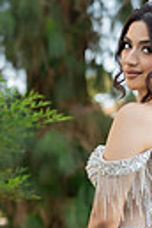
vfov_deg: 8.3
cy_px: 318
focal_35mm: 244
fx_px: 1545
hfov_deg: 5.6
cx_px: 223
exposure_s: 1/400
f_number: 2.8
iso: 320
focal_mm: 70
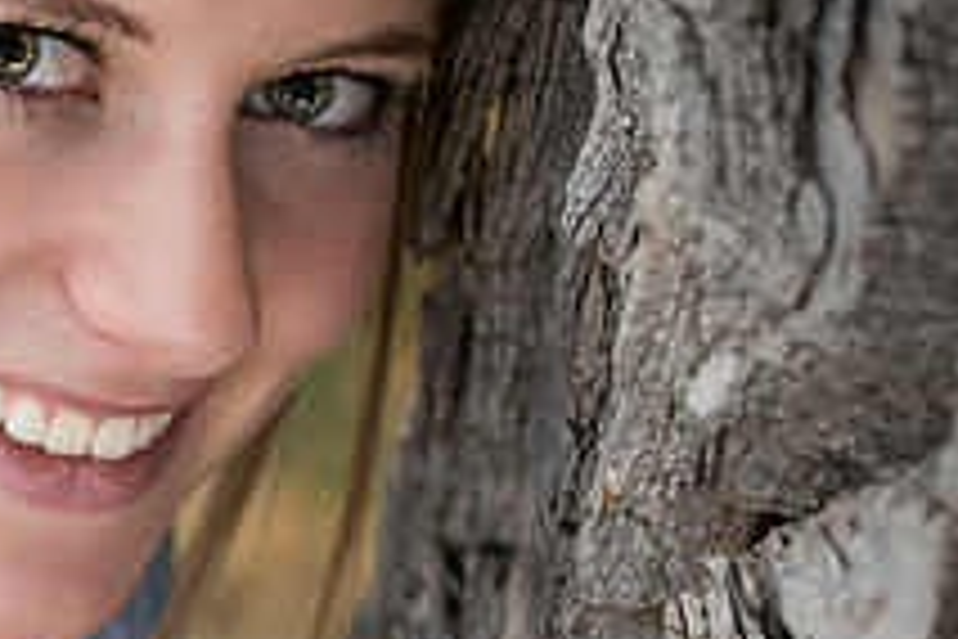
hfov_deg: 10.7
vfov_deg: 7.2
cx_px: -36
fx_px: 5082
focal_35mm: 191
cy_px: -7
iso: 320
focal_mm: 70
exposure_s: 1/200
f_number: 3.2
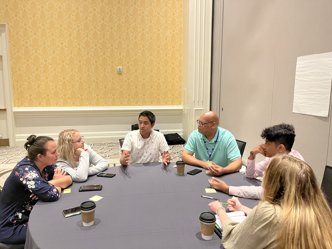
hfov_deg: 67.3
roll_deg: +0.2
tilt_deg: -7.9
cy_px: 124
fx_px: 249
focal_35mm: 26
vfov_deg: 53.1
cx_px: 166
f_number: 1.6
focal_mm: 5.1
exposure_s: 1/47
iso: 500
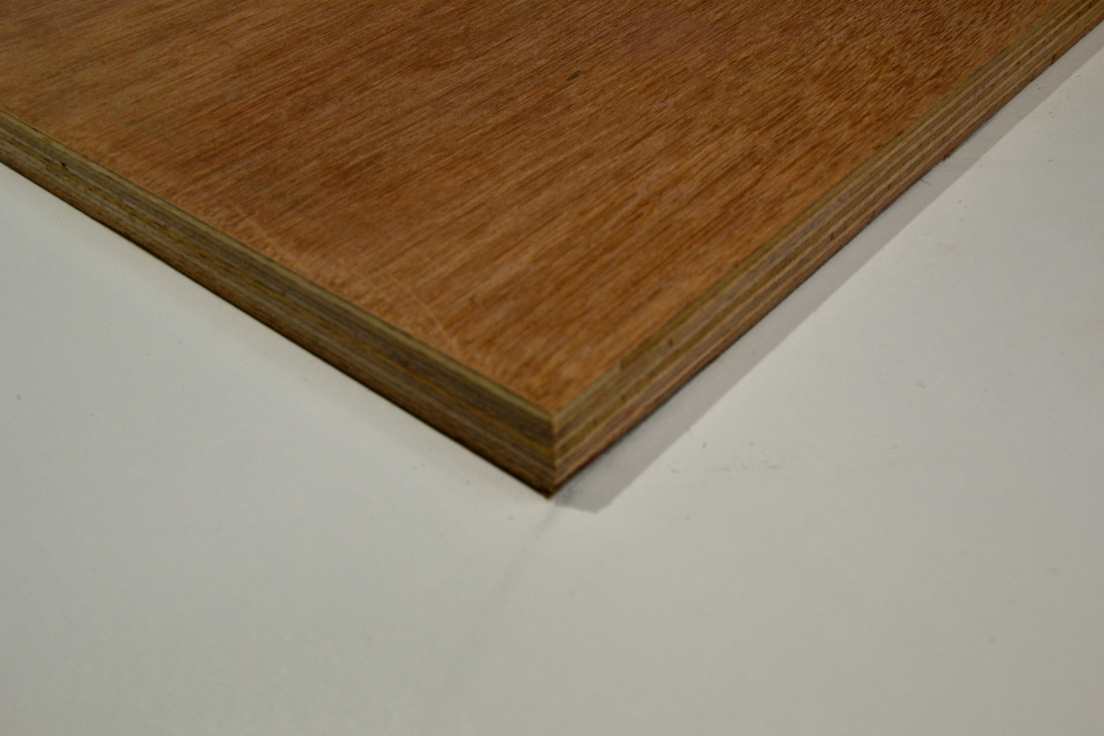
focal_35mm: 36
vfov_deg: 36.9
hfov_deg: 53.1
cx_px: 552
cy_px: 368
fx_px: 1104
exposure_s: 1/80
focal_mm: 24
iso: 400
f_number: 8
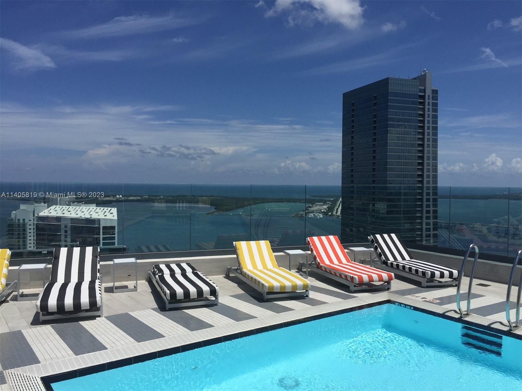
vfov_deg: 48.2
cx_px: 261
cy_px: 196
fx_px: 437
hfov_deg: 61.7
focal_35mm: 29
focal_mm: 4.15
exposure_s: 1/6623
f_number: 2.2
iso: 32
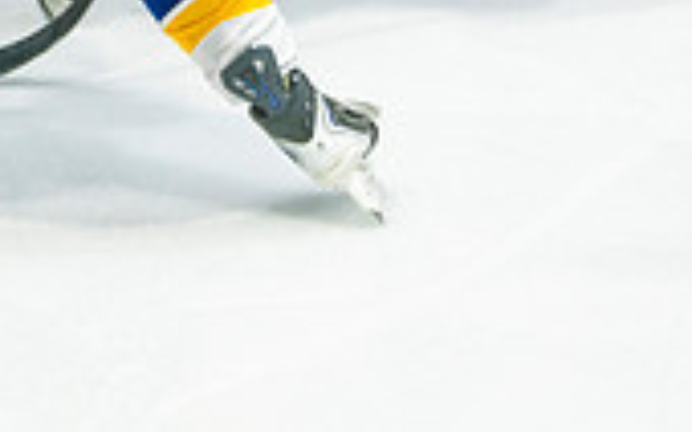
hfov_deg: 6.5
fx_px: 6088
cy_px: -395
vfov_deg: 4.0
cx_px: 82
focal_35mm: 323
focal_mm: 70
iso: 640
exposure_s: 1/640
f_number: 2.8
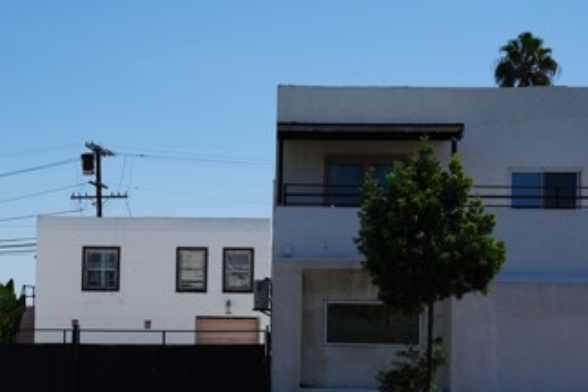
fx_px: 1202
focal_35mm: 74
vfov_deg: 18.3
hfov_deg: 27.2
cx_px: 162
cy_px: 329
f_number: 5
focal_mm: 37.3
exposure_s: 1/1000
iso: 100
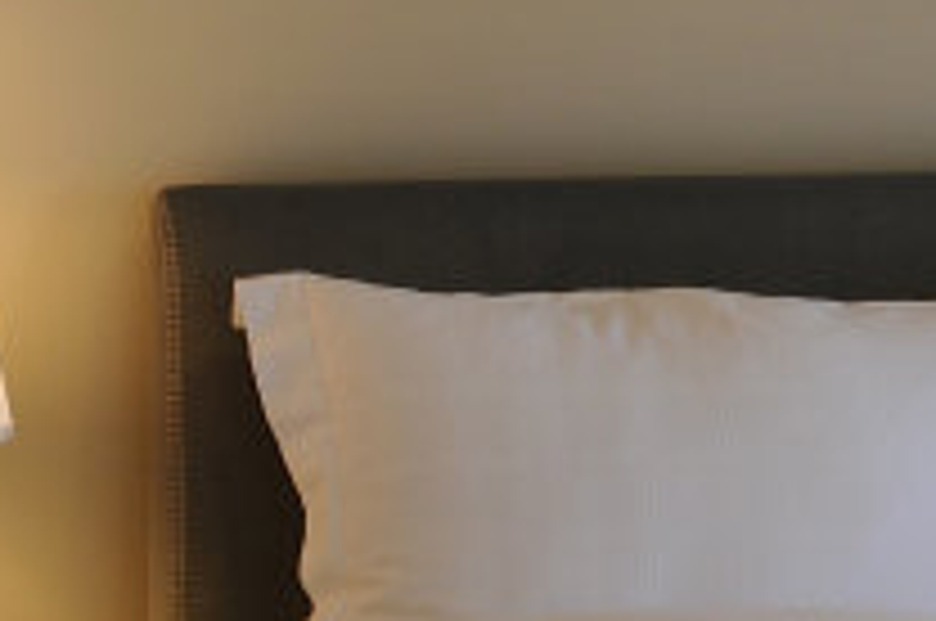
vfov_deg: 5.3
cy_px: 824
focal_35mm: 258
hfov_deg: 7.9
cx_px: 1318
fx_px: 6710
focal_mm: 35
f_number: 11
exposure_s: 1/5
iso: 125
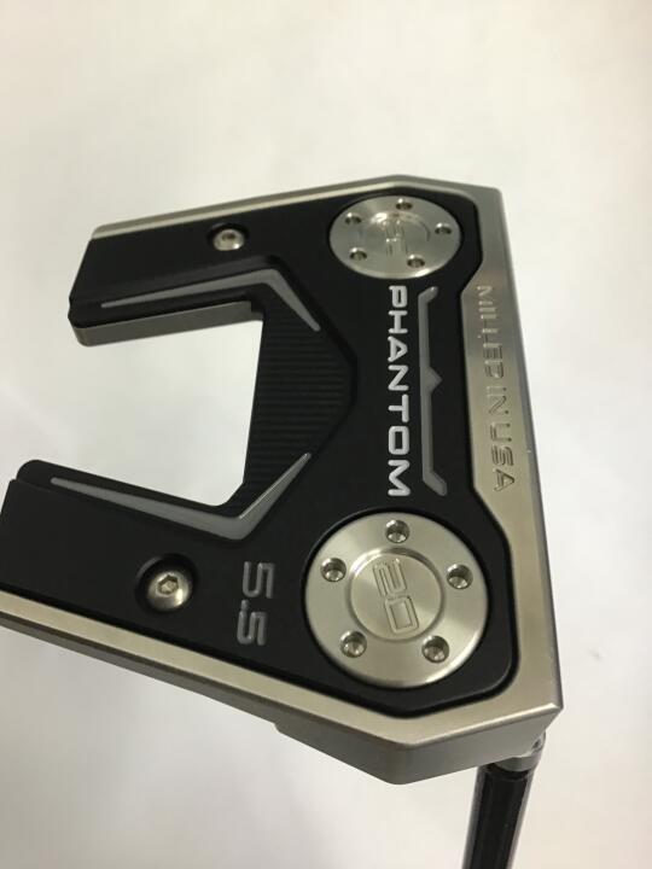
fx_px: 779
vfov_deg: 58.4
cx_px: 326
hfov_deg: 45.4
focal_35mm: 31
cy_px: 434
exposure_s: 1/33
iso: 100
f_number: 2.4
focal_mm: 3.3
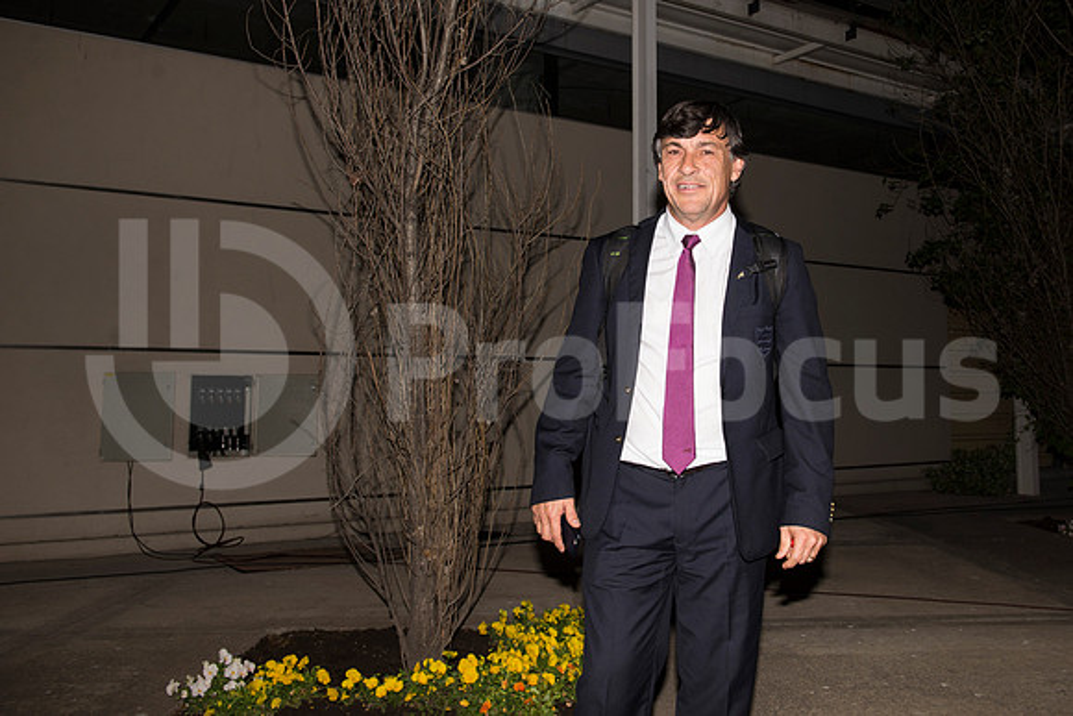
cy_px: 358
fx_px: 865
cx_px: 536
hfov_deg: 63.6
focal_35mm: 29
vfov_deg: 45.0
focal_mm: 29
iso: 250
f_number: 7.1
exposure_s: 1/80
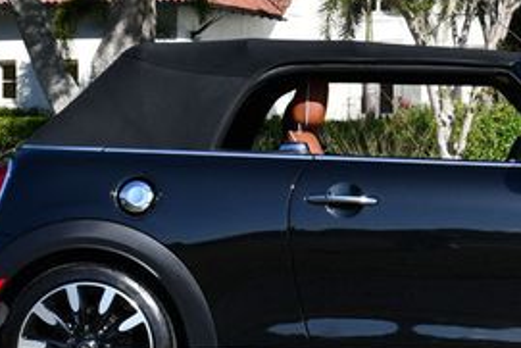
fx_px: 1781
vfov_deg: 11.1
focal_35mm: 123
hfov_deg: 16.4
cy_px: 119
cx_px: 463
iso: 110
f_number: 8
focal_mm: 26
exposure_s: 1/250
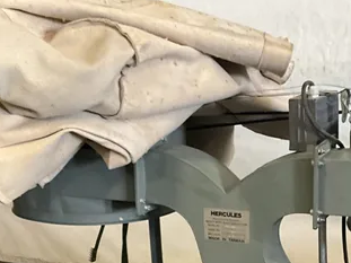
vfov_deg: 20.3
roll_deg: +3.8
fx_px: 710
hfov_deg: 27.6
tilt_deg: -19.0
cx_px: 235
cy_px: 264
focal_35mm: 70
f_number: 1.8
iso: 200
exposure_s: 1/60
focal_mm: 3
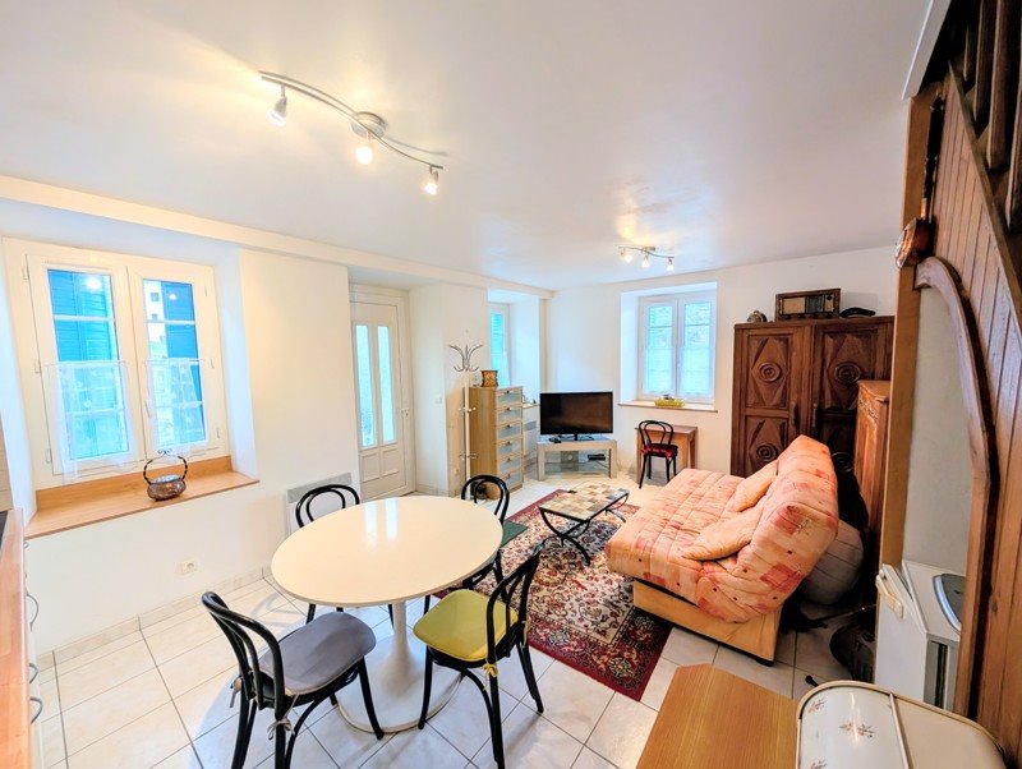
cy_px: 384
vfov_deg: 94.6
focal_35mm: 12
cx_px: 511
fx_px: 355
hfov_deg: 110.5
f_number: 1.7
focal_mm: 2.02
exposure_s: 1/50
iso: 54
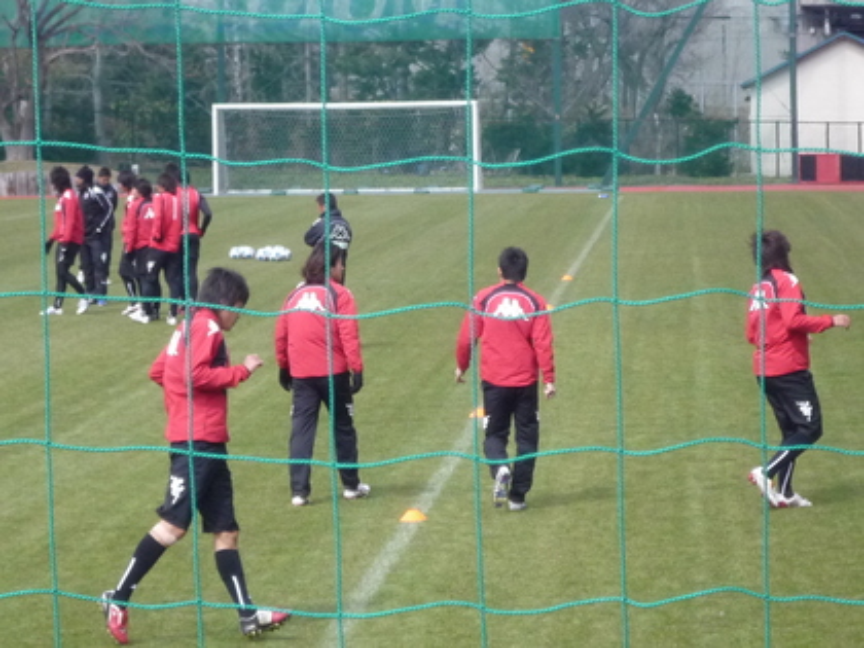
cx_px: 432
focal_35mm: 180
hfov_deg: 11.0
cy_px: 324
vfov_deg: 8.2
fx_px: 4493
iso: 250
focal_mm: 17.6
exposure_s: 1/500
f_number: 5.6
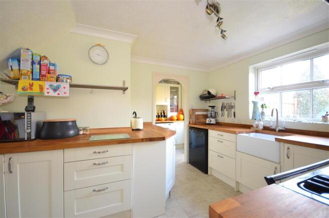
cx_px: 164
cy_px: 109
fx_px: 137
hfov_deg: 100.5
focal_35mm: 15
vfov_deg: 77.0
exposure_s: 1/4
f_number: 5
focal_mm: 10
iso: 200
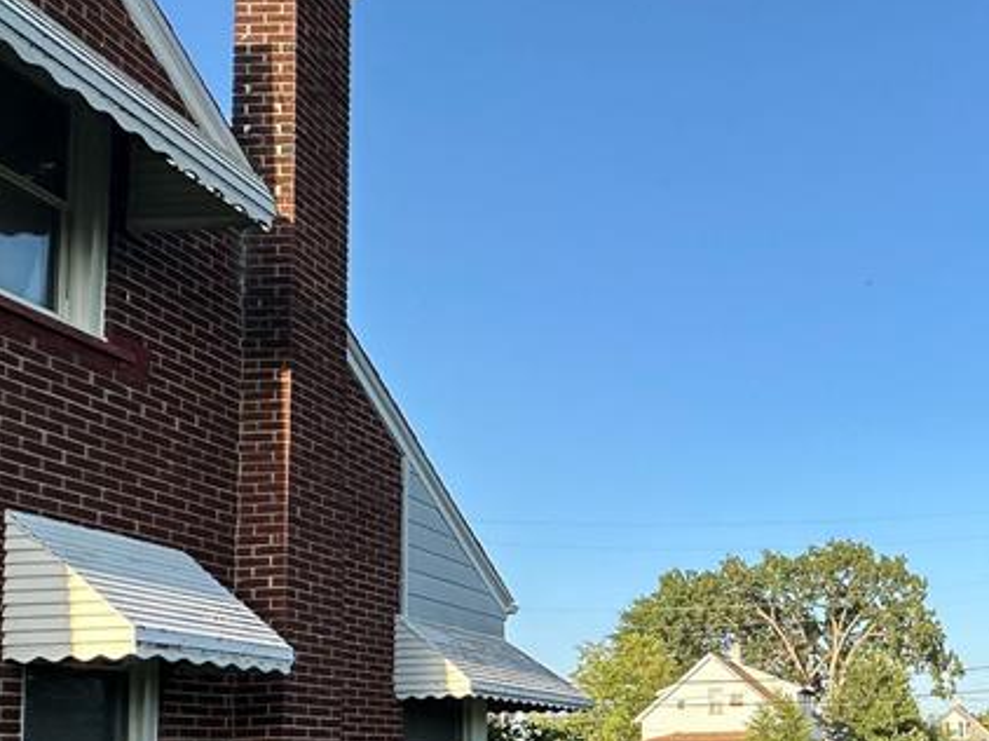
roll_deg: +1.4
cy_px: 699
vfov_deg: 38.2
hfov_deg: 43.8
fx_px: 971
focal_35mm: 34
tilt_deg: +4.3
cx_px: 1045
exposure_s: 1/716
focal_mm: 2.22
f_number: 2.2
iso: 40
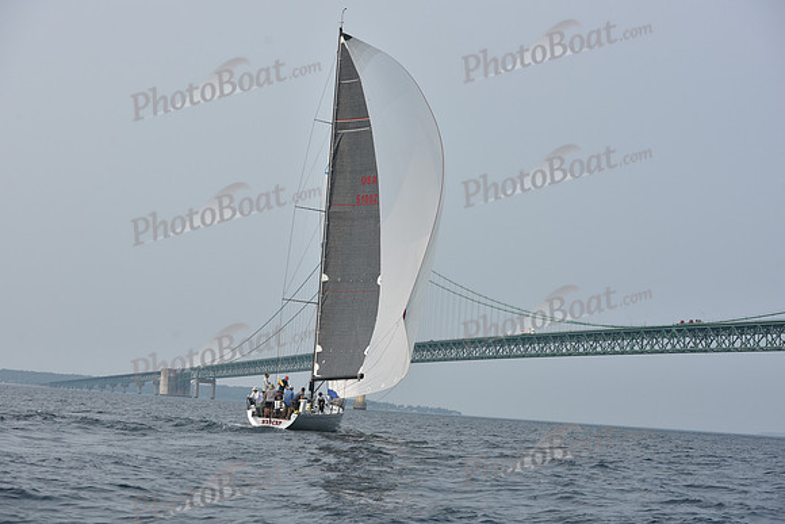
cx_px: 392
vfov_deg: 19.5
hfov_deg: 28.8
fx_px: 1527
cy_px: 262
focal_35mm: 70
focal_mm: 70
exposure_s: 1/1250
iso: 250
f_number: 7.1
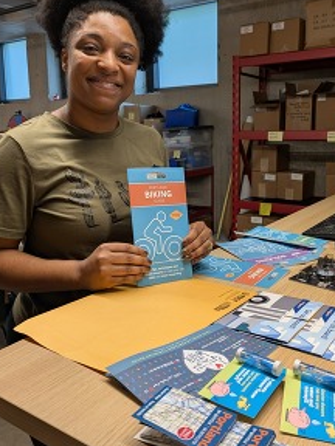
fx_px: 413
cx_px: 190
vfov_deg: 56.7
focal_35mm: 32
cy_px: 201
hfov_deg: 44.1
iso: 64
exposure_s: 1/40
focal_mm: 5.43
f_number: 1.89
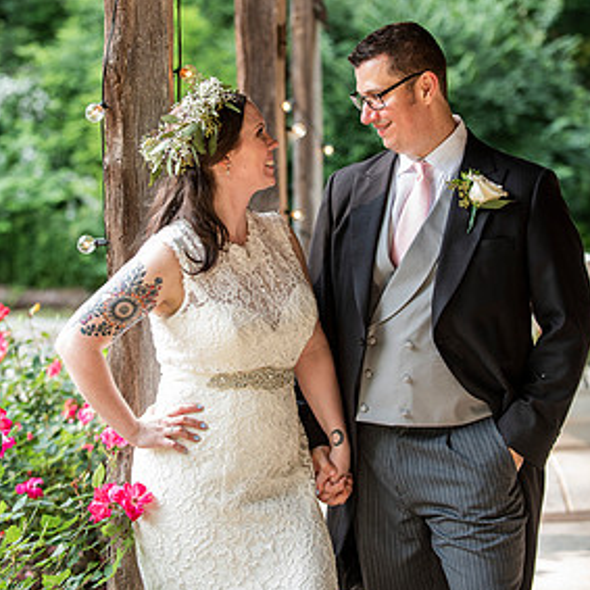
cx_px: 292
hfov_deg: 16.1
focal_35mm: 108
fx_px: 2083
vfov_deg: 16.1
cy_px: 202
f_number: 3.2
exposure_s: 1/320
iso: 400
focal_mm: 80
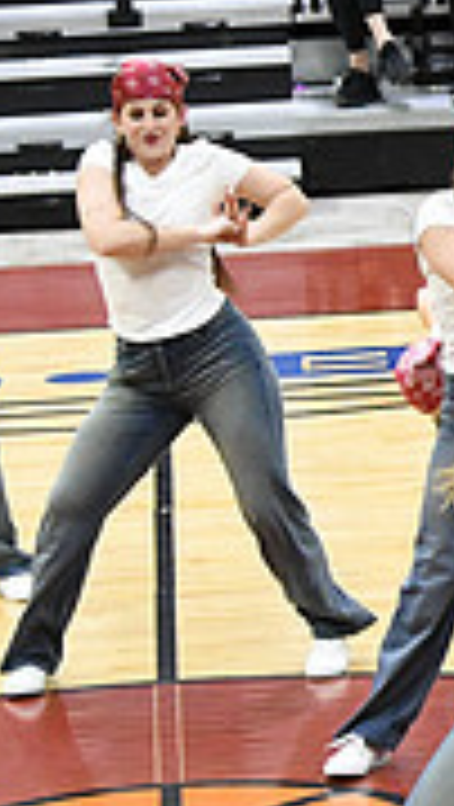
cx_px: 1277
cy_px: 462
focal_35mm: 357
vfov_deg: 6.0
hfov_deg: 3.3
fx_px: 7622
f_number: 4
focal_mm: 70
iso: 5000
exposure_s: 1/250
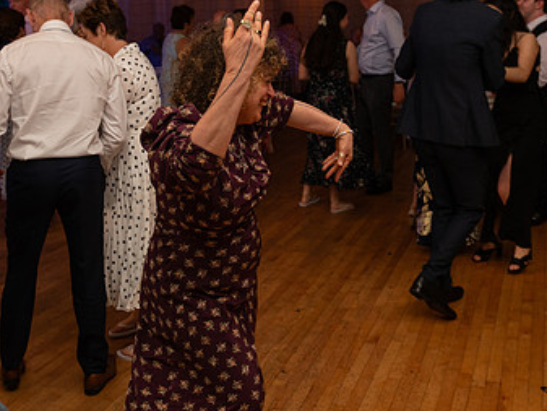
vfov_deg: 30.3
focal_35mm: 48
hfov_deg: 39.6
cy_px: 193
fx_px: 759
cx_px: 245
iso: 500
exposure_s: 1/160
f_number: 3.5
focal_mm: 29
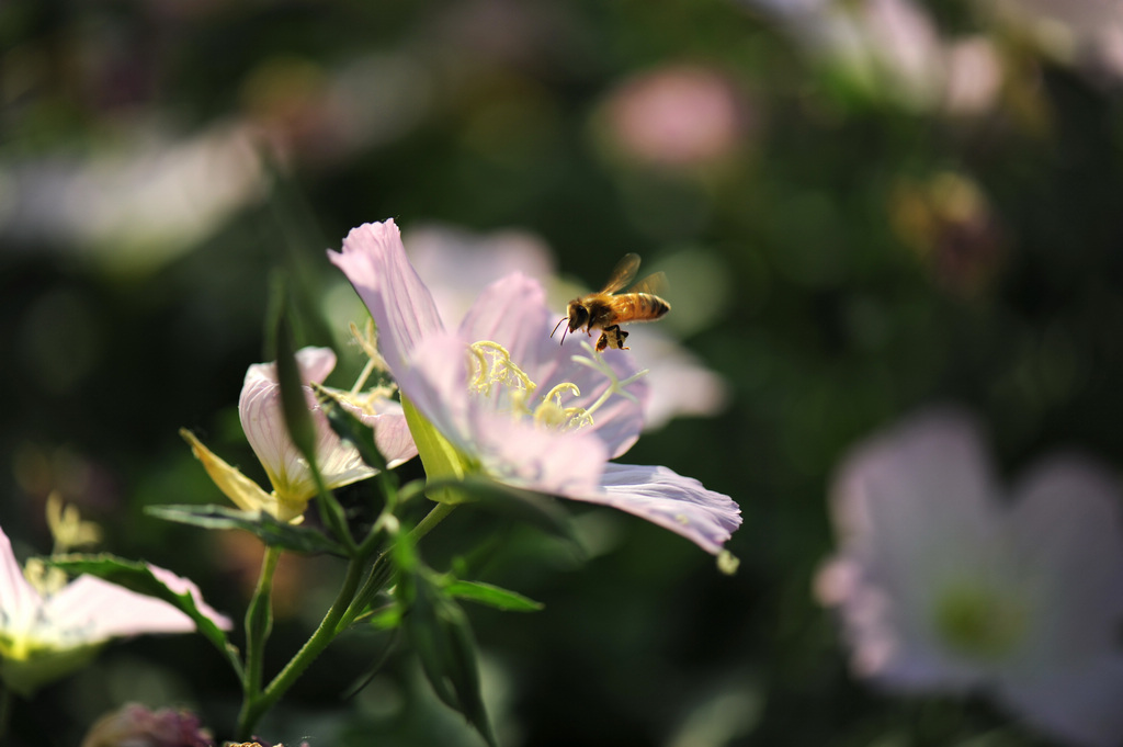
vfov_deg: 13.0
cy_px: 374
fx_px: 3273
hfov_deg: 19.5
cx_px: 562
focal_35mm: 105
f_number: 3.2
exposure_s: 1/2000
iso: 200
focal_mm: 105
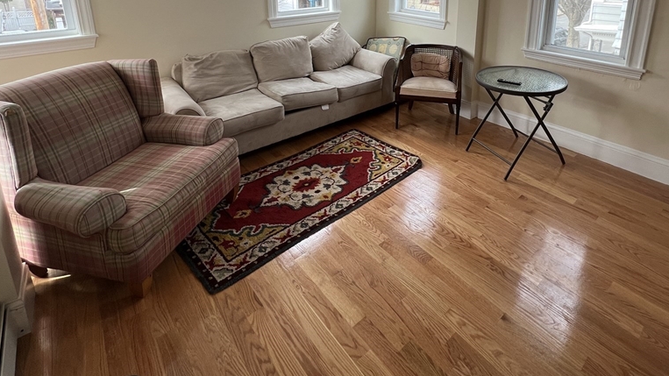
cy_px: 49
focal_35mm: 19
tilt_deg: -14.3
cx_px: 387
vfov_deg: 52.4
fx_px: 337
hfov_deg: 88.9
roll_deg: -0.2
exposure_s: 1/120
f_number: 1.8
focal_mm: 1.57
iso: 50
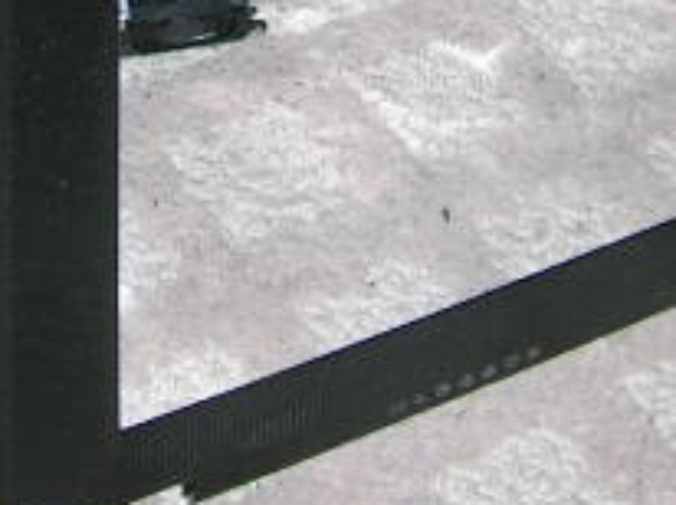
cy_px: -213
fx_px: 2126
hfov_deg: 18.0
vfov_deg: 12.9
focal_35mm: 109
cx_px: 466
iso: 50
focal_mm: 5.4
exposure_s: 1/60.1
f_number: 2.8
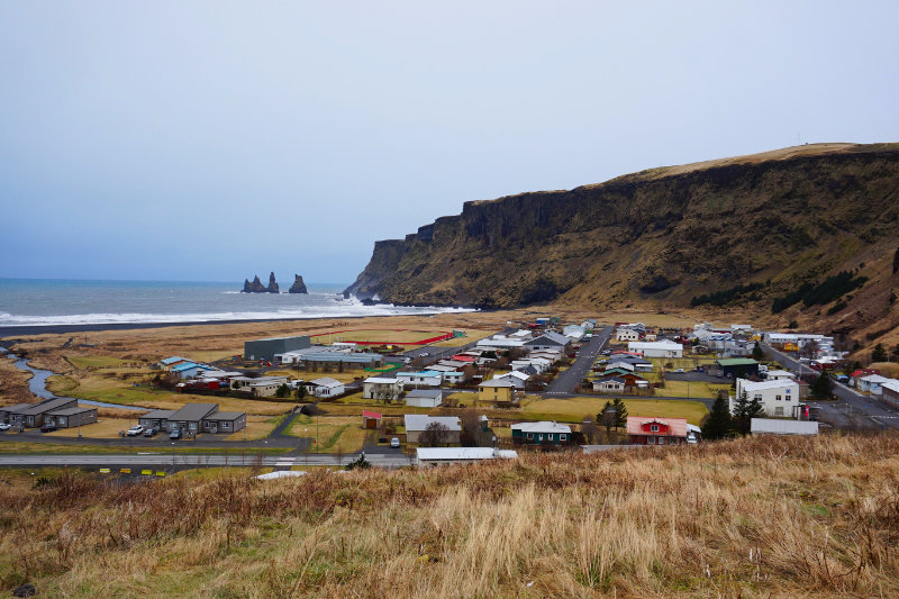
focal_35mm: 36
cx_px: 450
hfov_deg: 53.1
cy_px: 300
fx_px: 899
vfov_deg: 36.9
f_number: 5.6
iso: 100
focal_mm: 24
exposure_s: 1/60
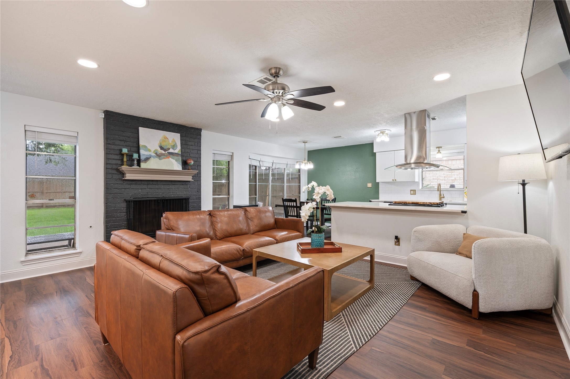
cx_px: 285
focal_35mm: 16
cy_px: 190
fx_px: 253
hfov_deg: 96.8
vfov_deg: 73.7
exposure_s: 1/2.5
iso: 125
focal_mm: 16
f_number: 6.3
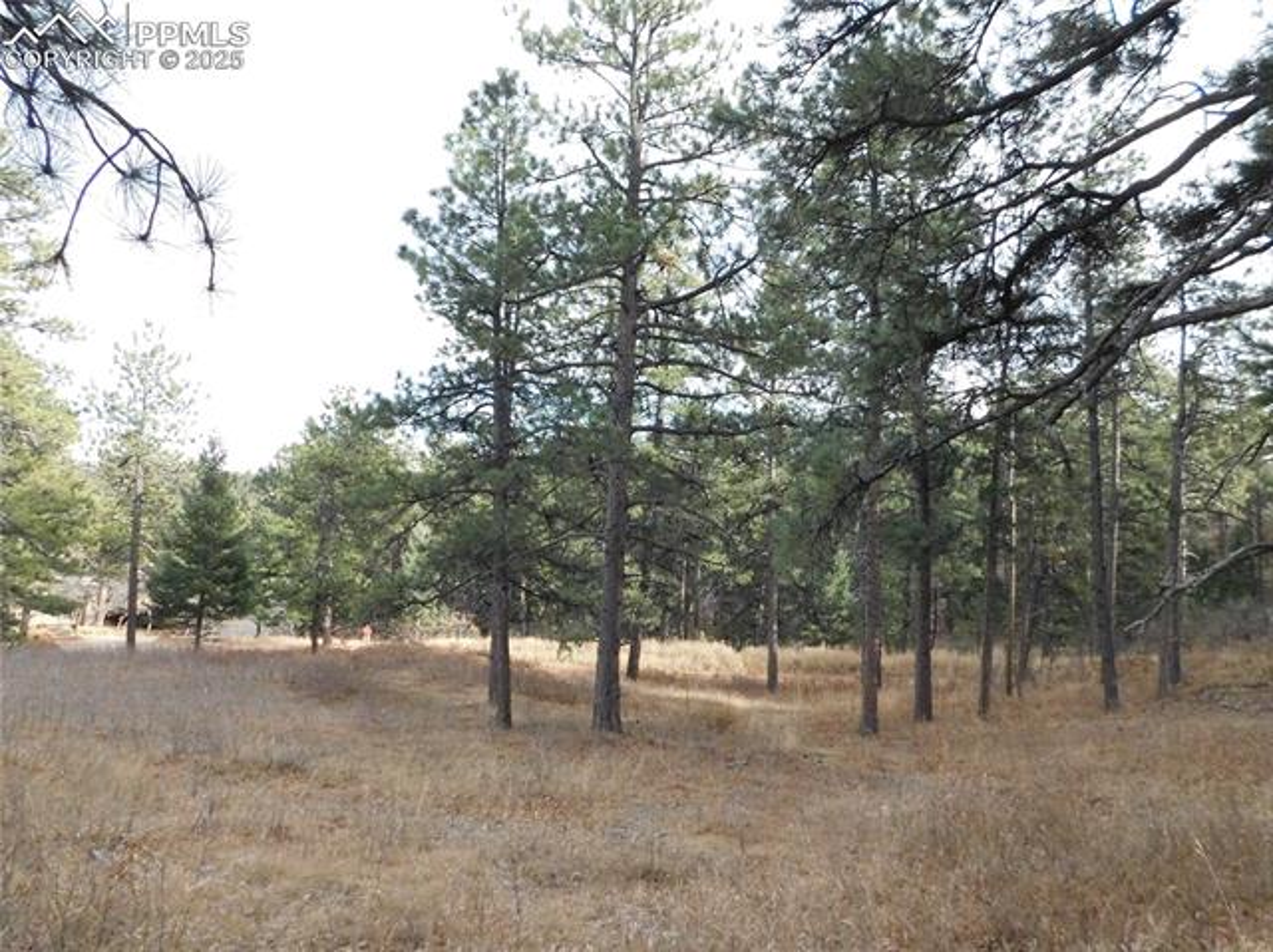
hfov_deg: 74.0
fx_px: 845
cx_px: 636
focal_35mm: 23
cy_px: 476
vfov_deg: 58.8
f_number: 6
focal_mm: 4
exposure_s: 1/500
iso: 800
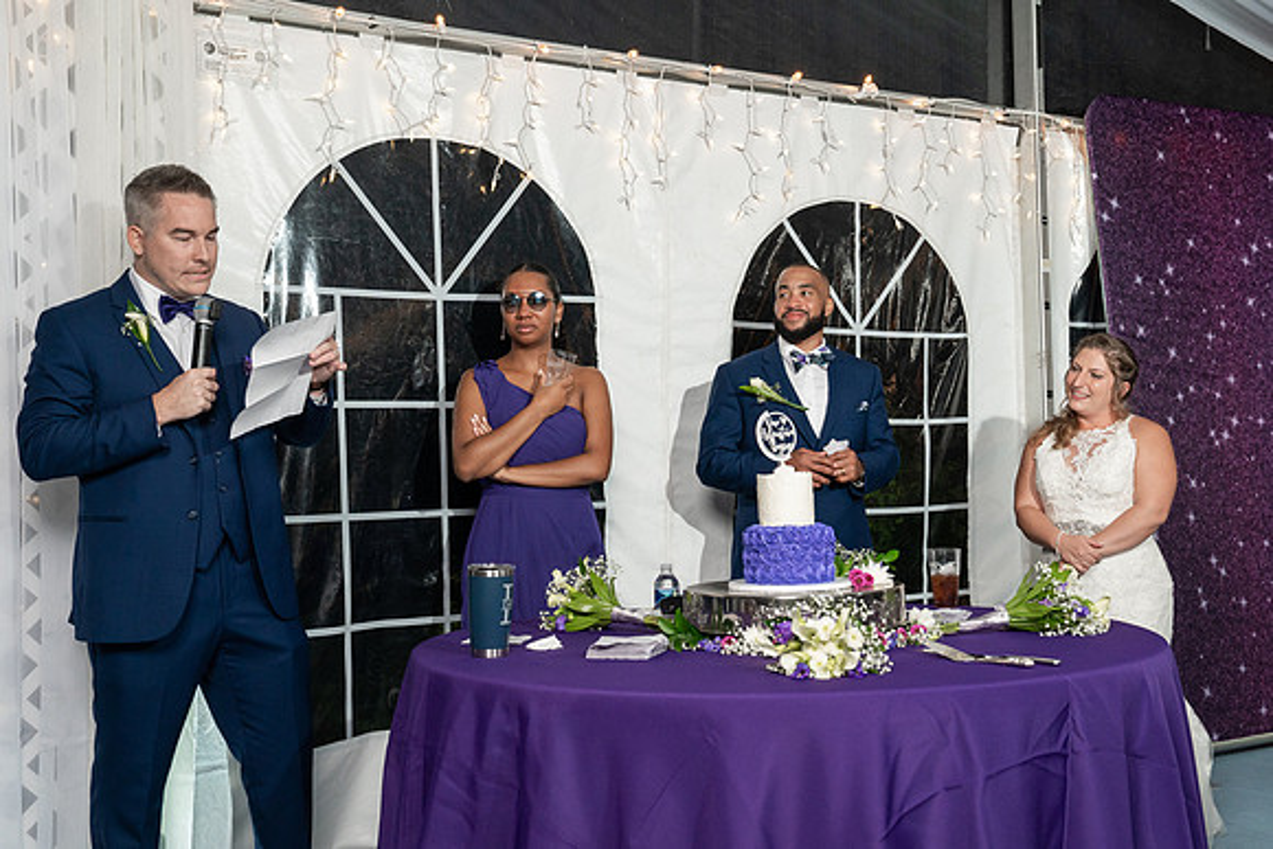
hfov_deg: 49.0
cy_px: 425
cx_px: 641
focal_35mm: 39
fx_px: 1397
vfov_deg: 33.8
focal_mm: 39
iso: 1600
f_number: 5.6
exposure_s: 1/200
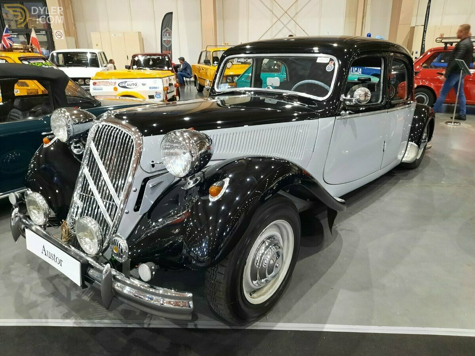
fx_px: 343
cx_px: 238
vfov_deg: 54.9
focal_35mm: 25
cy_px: 178
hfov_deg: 69.4
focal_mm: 4.6
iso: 400
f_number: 2
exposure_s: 1/33
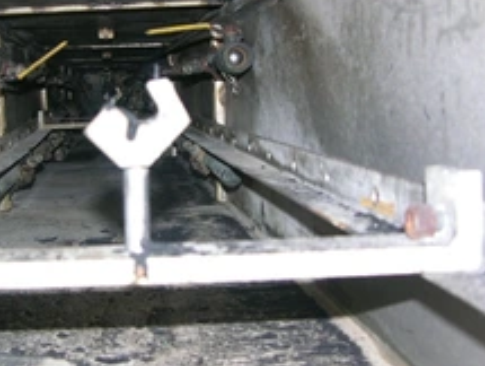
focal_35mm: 65
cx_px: 135
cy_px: 142
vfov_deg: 22.6
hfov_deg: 29.4
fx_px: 912
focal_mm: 8.9
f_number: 2.8
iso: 100
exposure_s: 1/60.1
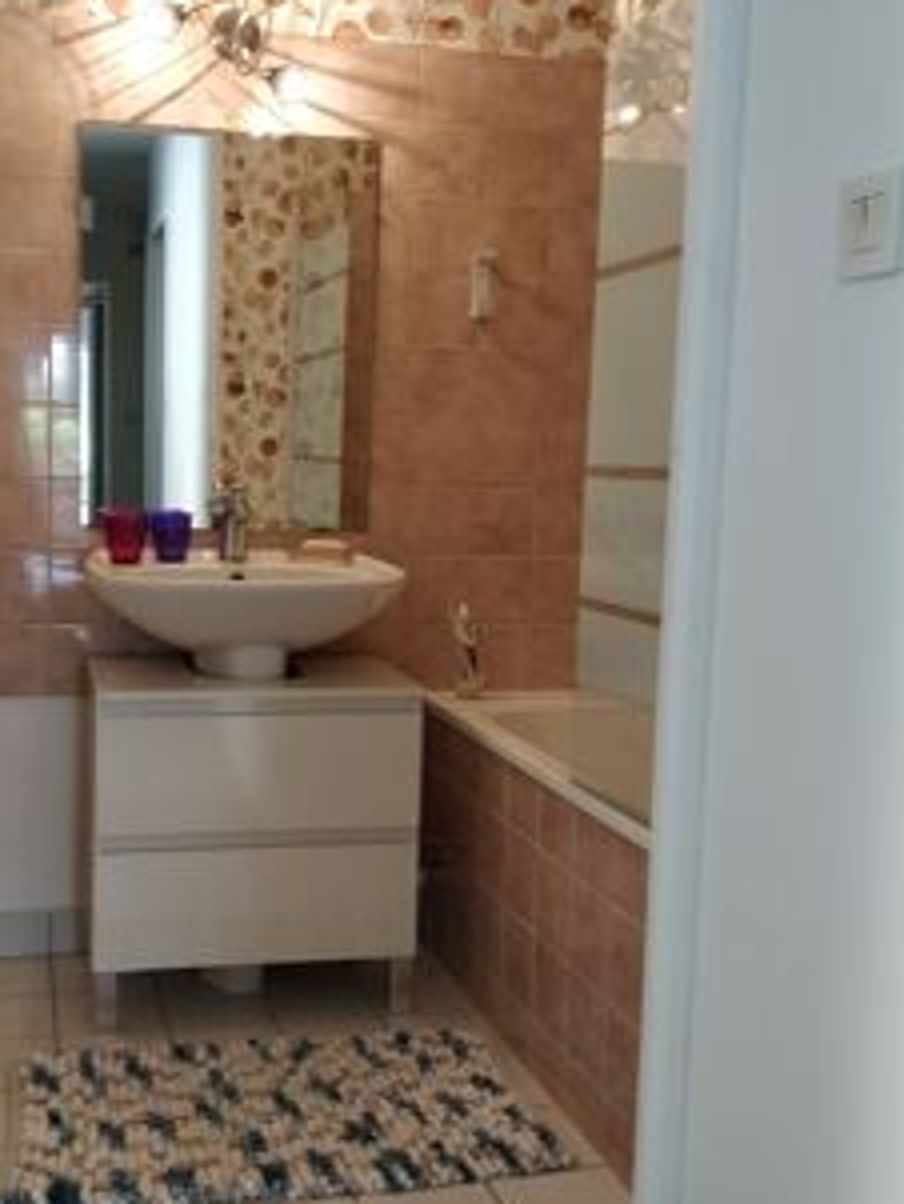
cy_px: 614
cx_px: 308
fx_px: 1183
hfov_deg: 41.3
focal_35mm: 34
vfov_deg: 53.9
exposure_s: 1/50
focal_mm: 4.1
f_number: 1.7
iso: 640
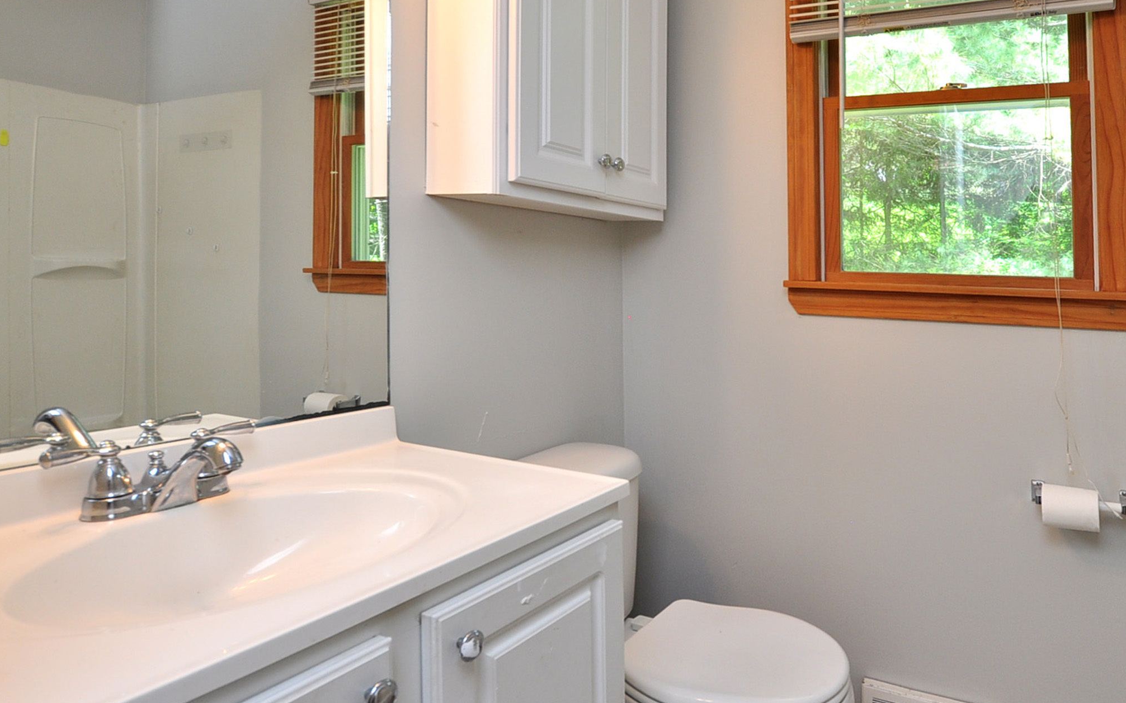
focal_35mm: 22
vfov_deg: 55.0
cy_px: 362
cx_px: 701
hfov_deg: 78.3
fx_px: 675
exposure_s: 1/40
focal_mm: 10
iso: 250
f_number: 5
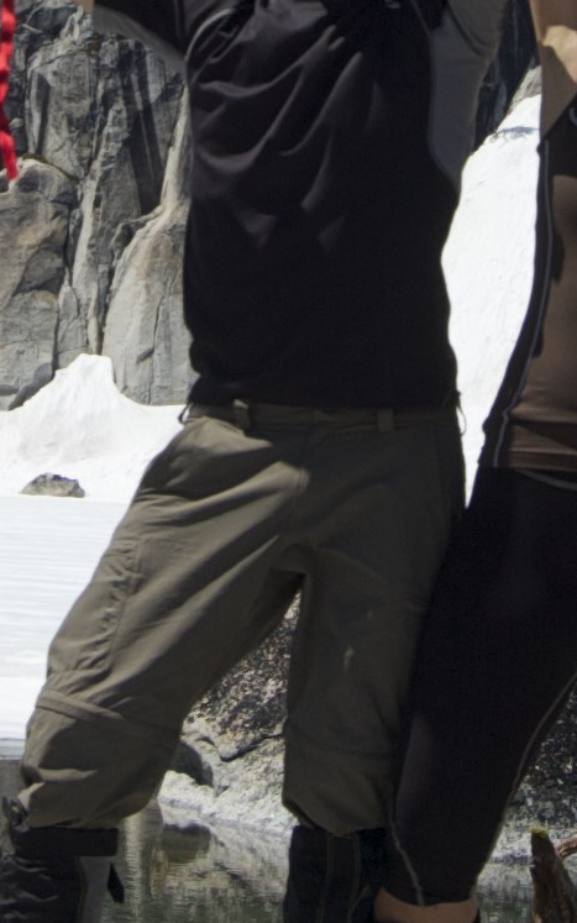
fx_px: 4025
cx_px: 211
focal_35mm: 160
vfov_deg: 12.8
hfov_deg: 8.2
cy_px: -89
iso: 200
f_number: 10
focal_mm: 26
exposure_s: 1/400
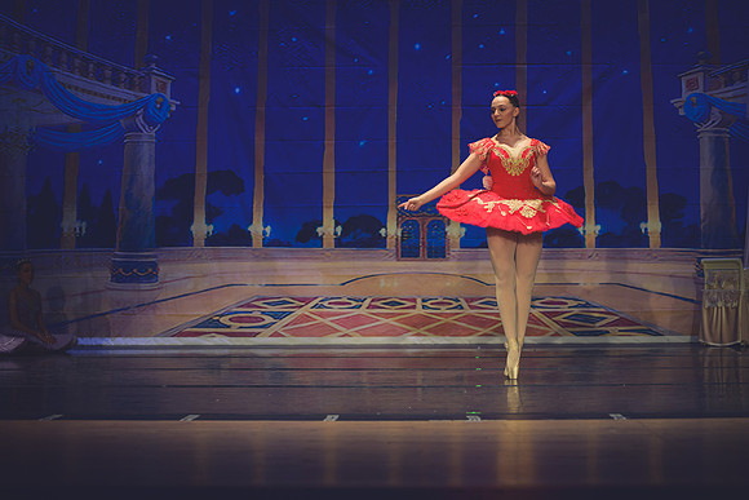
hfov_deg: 28.8
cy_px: 250
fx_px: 1457
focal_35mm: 70
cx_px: 374
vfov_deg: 19.5
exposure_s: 1/320
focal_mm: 70
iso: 400
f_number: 2.8
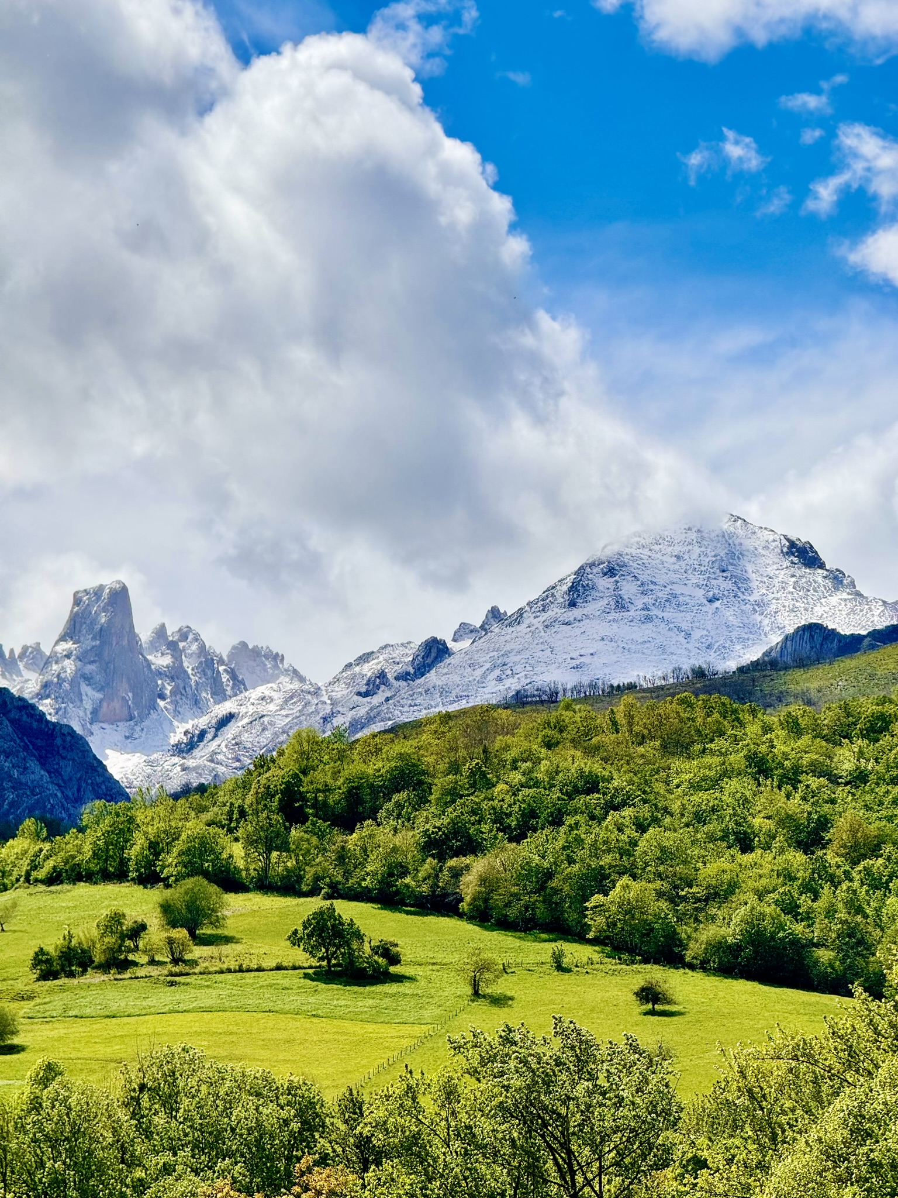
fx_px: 4151
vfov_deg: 16.4
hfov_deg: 12.3
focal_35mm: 120
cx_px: 449
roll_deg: -1.5
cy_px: 599
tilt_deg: +11.3
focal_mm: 15.66
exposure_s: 1/4975
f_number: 2.8
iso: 64
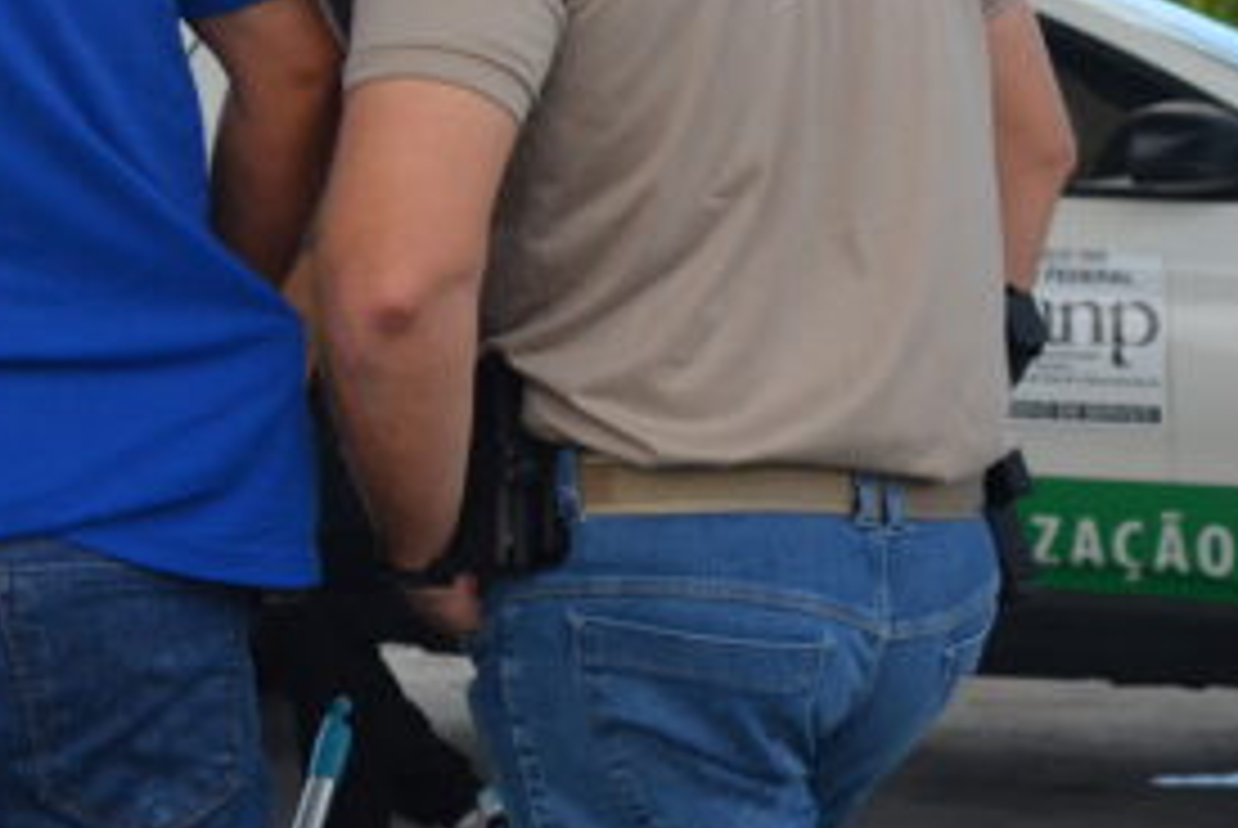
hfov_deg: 12.7
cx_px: -135
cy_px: -90
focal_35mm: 159
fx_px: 5474
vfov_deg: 8.6
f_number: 4
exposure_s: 1/4000
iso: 1000
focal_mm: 38
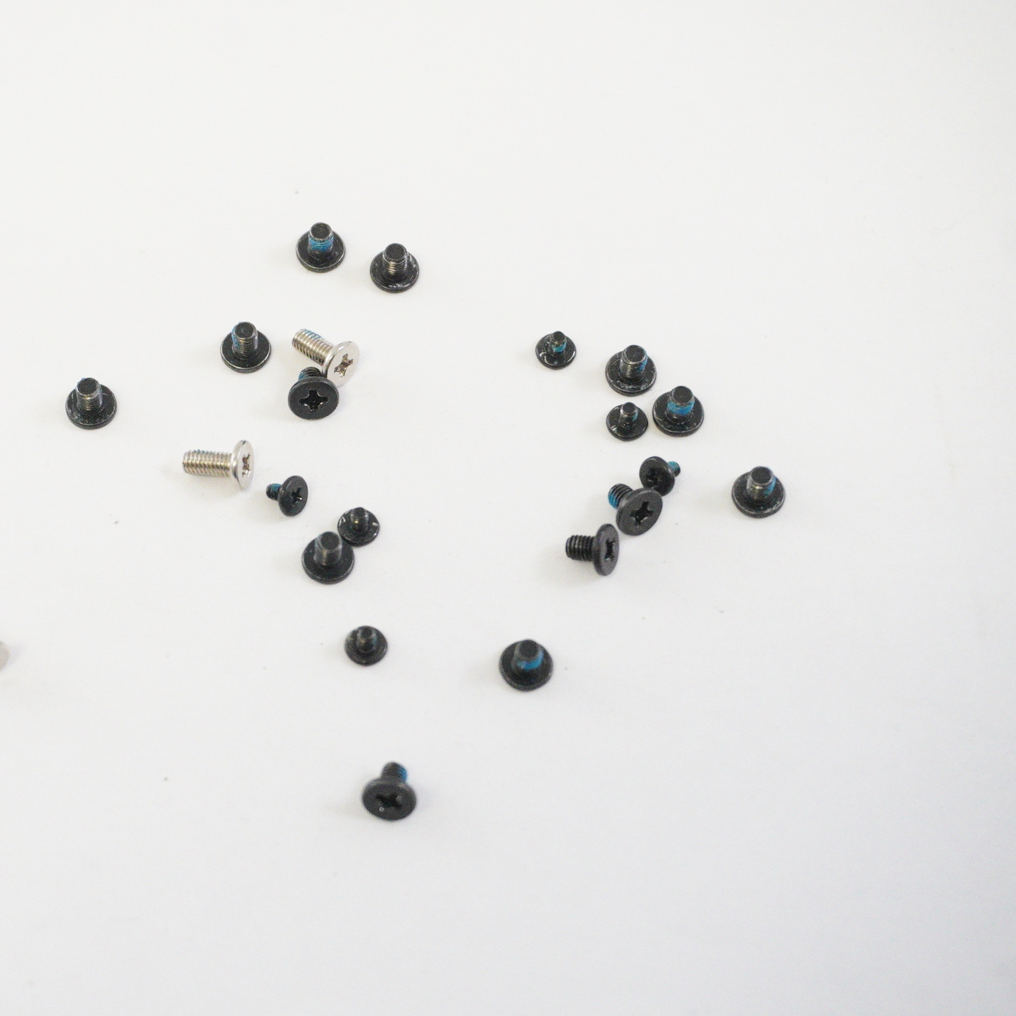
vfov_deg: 26.1
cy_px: 507
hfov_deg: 25.9
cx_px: 304
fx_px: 2192
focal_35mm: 66
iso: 6400
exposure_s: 1/320
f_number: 5.6
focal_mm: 34
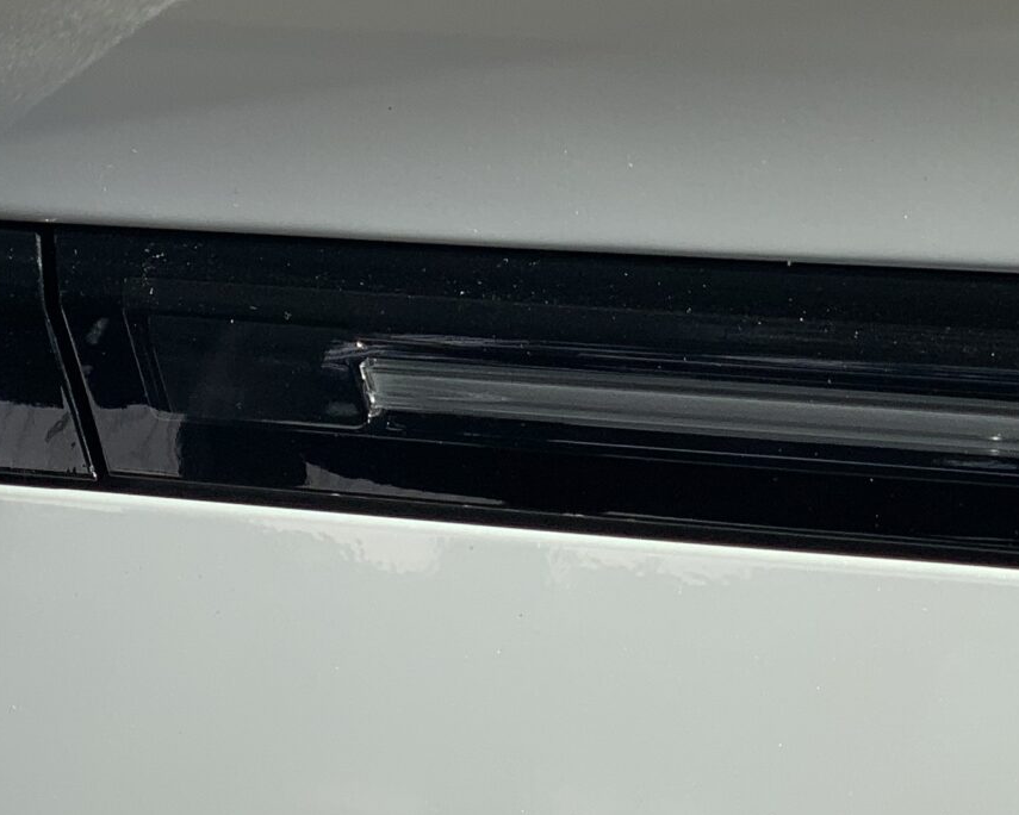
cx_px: -89
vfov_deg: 10.1
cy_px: 696
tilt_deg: -10.2
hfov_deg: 12.5
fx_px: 4584
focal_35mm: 152
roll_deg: -0.5
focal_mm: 6
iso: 16
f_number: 2.4
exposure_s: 1/208
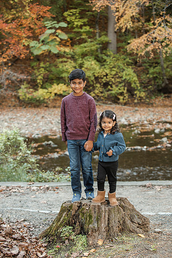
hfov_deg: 17.5
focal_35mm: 78
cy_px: 129
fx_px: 559
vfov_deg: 26.0
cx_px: 86
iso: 640
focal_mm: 78
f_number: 4
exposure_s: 1/125
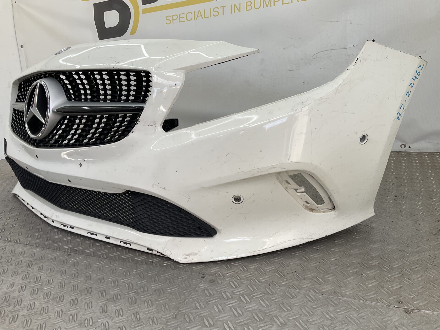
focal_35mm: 29
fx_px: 369
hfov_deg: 61.7
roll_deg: +4.9
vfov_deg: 48.2
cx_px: 220
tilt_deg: -15.3
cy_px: 165
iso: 16
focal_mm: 3
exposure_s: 1/197
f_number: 1.8
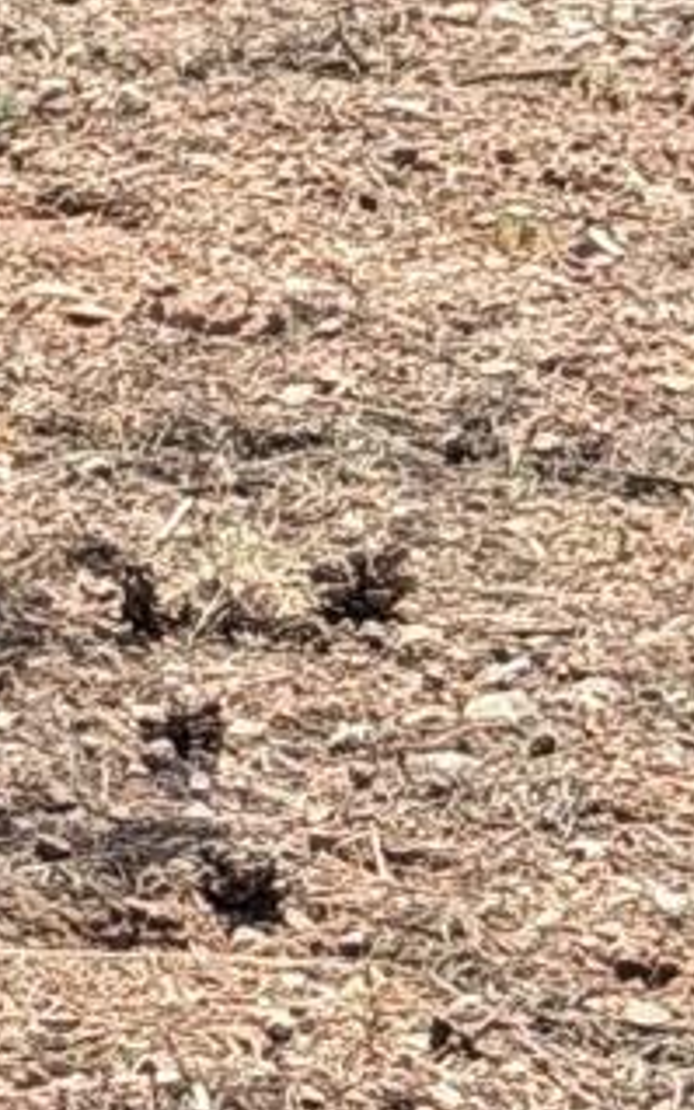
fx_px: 9675
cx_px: -1615
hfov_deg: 3.9
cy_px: -1571
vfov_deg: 6.3
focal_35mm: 320
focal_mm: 6.76
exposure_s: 1/1754
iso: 64
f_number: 1.78
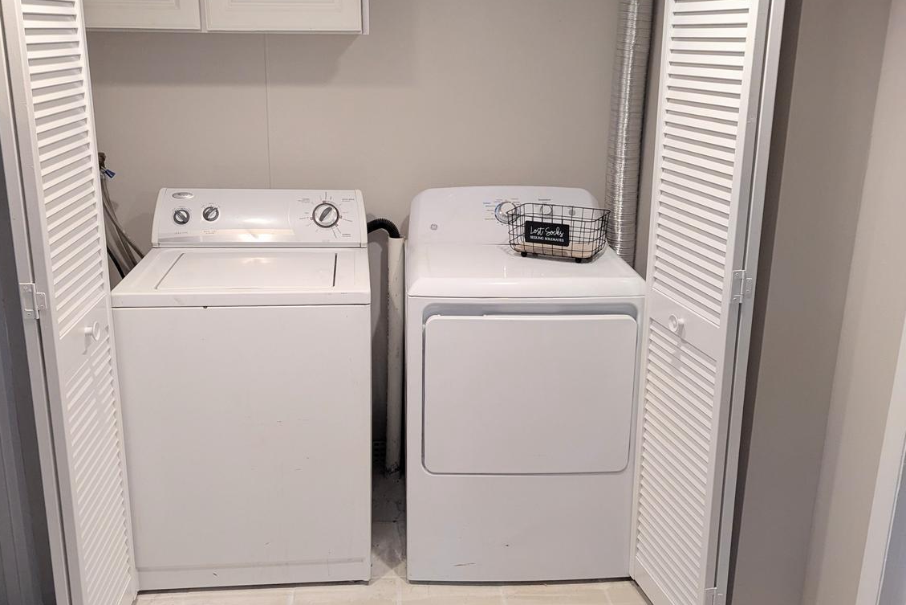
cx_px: 445
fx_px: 856
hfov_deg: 55.8
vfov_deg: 38.9
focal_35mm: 34
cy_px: 272
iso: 642
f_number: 1.85
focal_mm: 6.81
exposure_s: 1/120
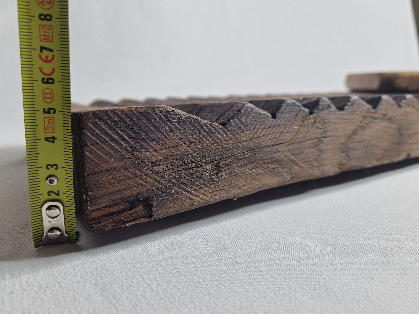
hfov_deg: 67.3
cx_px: 210
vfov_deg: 53.1
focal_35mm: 26
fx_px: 315
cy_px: 157
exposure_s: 1/100
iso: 100
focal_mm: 5.4
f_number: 1.8
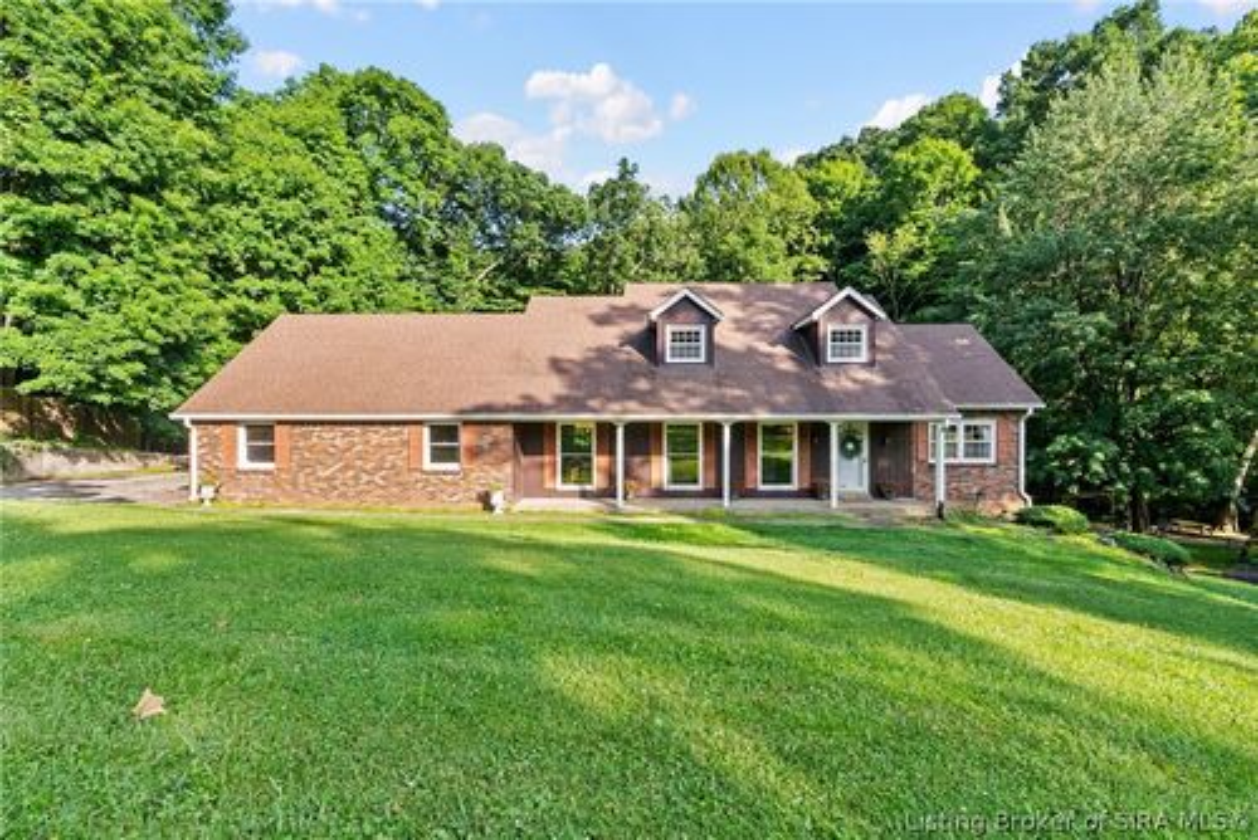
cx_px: 629
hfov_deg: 96.7
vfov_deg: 73.8
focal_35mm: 16
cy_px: 420
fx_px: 559
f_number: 11
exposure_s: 1/30
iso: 400
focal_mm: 16
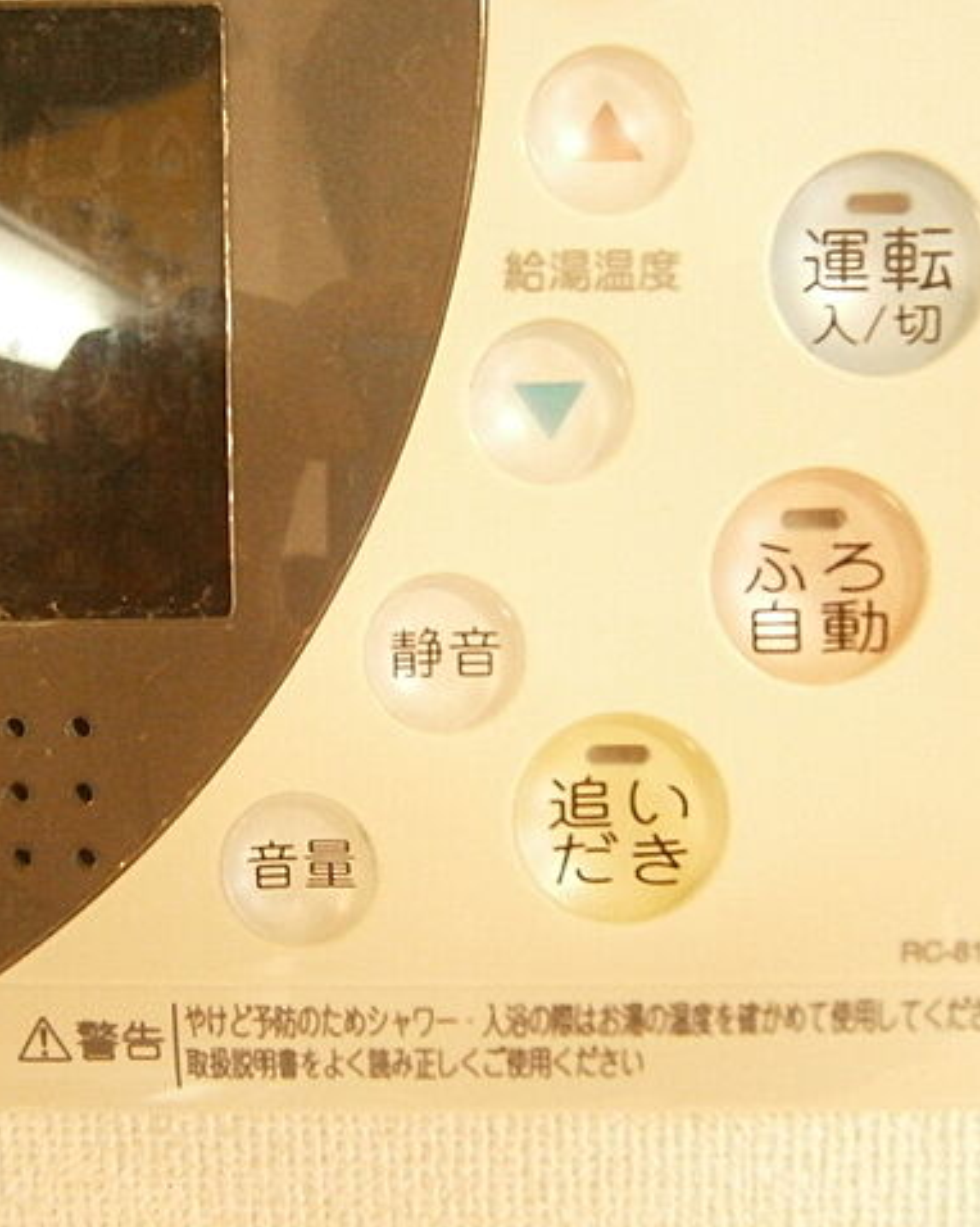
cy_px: 614
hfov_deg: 43.3
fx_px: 1233
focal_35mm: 34
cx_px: 469
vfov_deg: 52.9
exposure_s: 1/40
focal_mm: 4.7
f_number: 2.8
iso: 800
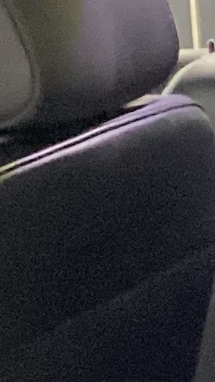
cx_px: 630
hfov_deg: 4.8
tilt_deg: -15.7
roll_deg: +1.3
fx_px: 2466
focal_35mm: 243
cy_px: 398
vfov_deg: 8.8
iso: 400
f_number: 2.4
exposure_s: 1/25
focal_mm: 3.3
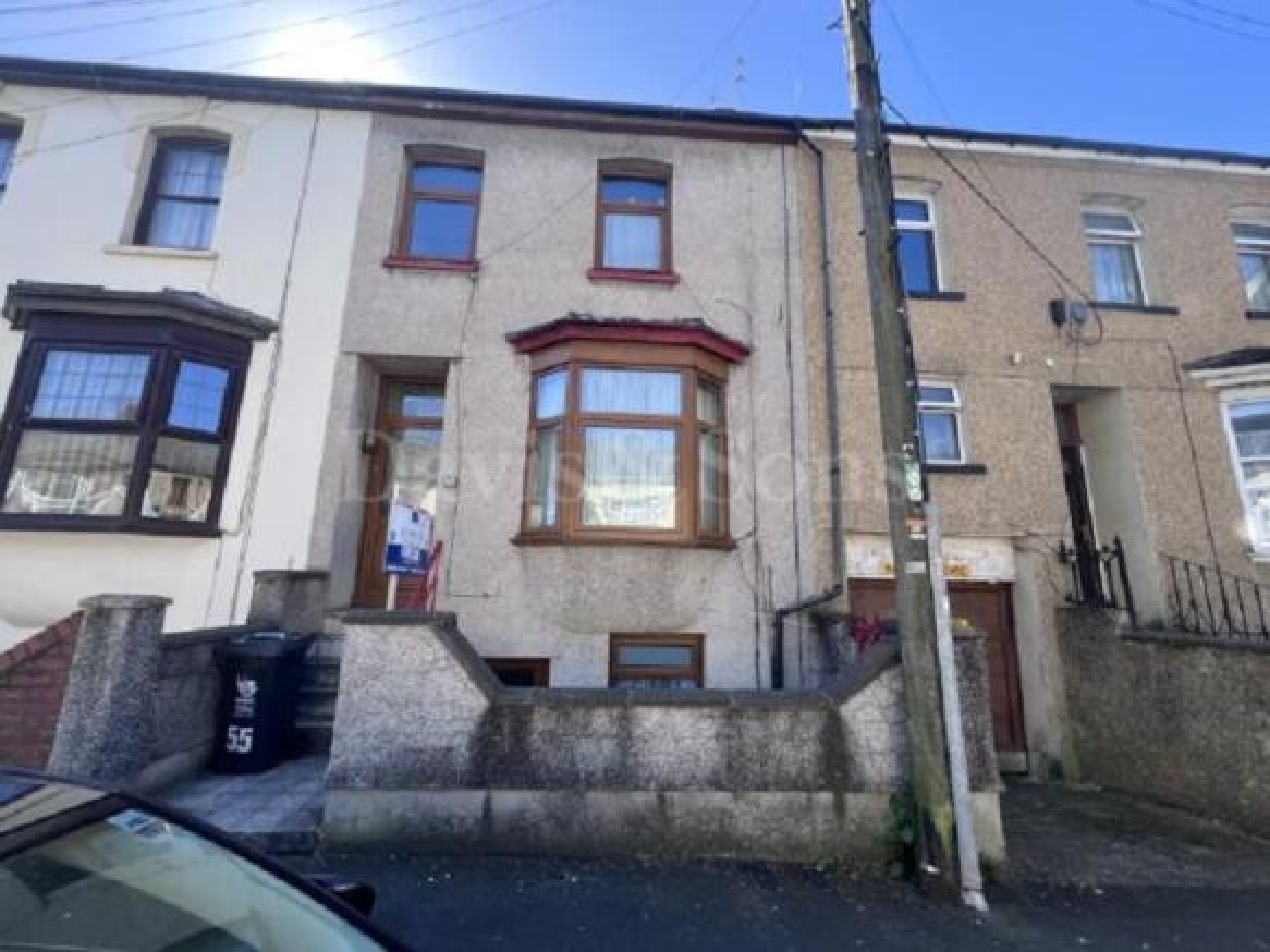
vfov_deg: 89.9
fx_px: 477
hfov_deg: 106.2
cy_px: 476
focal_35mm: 13
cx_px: 635
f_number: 1.8
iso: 32
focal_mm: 1.57
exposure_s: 1/327
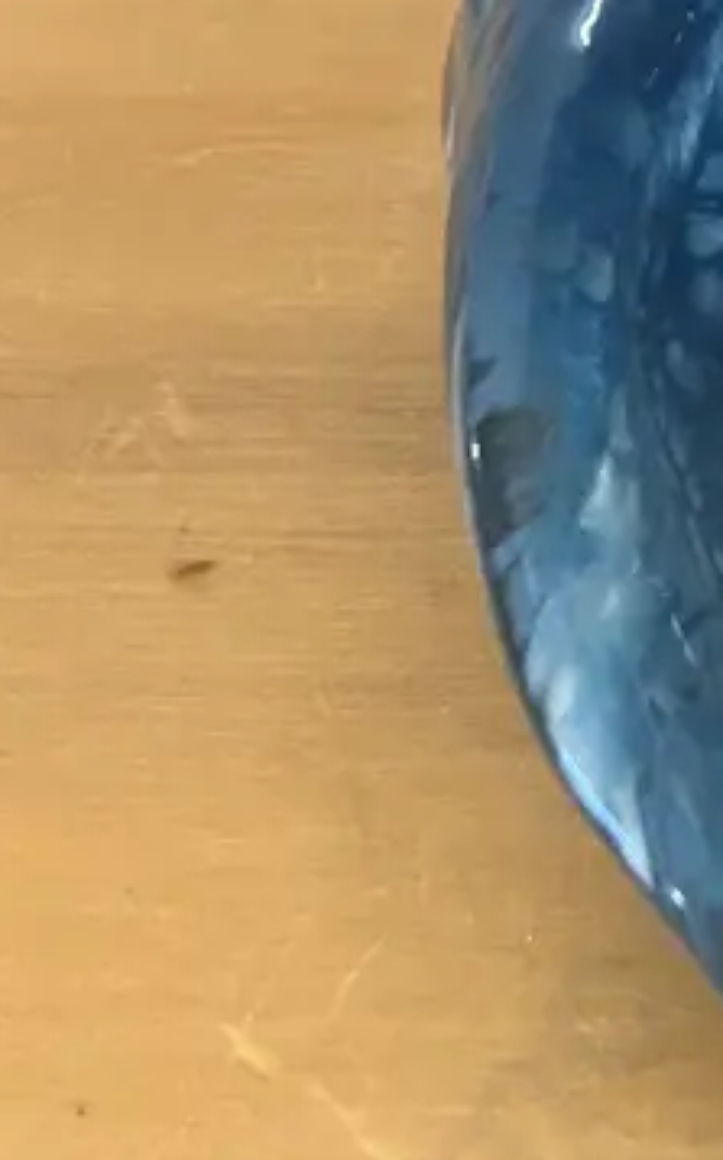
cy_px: 392
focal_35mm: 85
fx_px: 2686
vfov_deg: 24.3
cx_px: 1073
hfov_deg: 14.4
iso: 320
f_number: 1.8
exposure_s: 1/50
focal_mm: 3.99
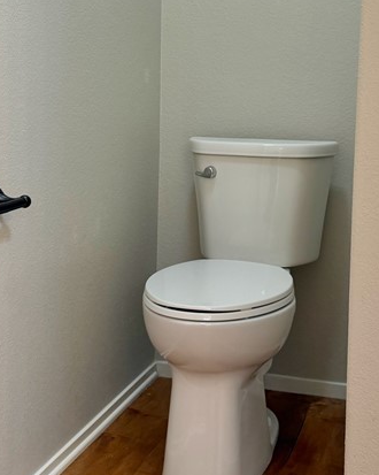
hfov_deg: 26.2
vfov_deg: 32.2
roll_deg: +1.5
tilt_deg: -5.7
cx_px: 168
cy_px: 151
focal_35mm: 58
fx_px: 814
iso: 160
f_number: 1.78
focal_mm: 6.76
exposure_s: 1/60
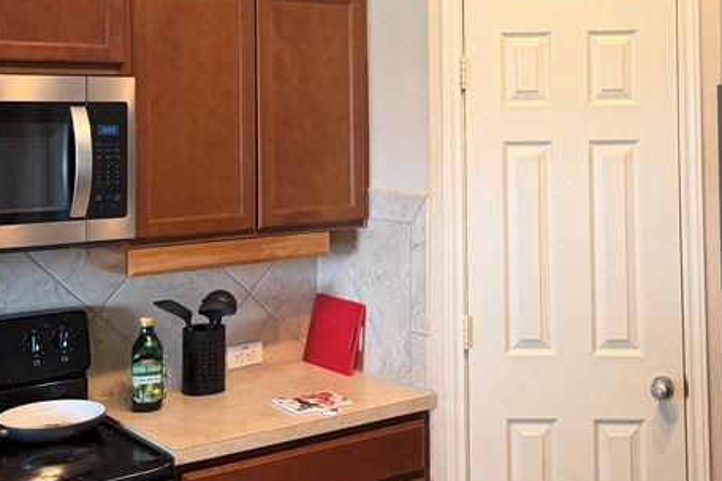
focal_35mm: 56
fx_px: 1123
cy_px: 87
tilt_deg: +0.5
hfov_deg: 35.1
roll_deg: +0.6
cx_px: 513
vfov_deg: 23.8
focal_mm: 6.76
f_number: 1.78
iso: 160
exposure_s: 1/60
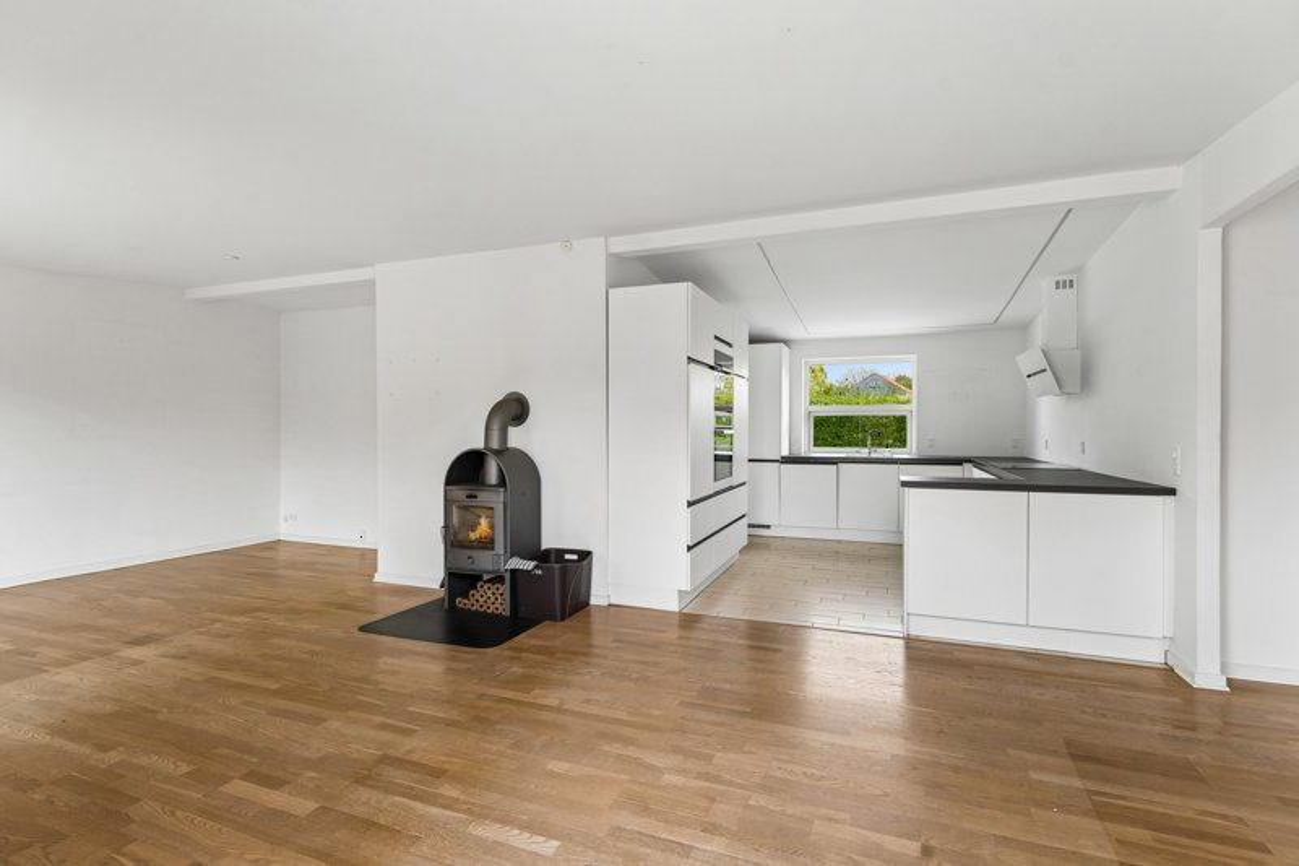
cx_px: 650
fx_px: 620
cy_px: 433
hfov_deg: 92.6
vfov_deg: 69.8
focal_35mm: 17
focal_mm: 17.2
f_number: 7.1
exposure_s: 1/100
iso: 800
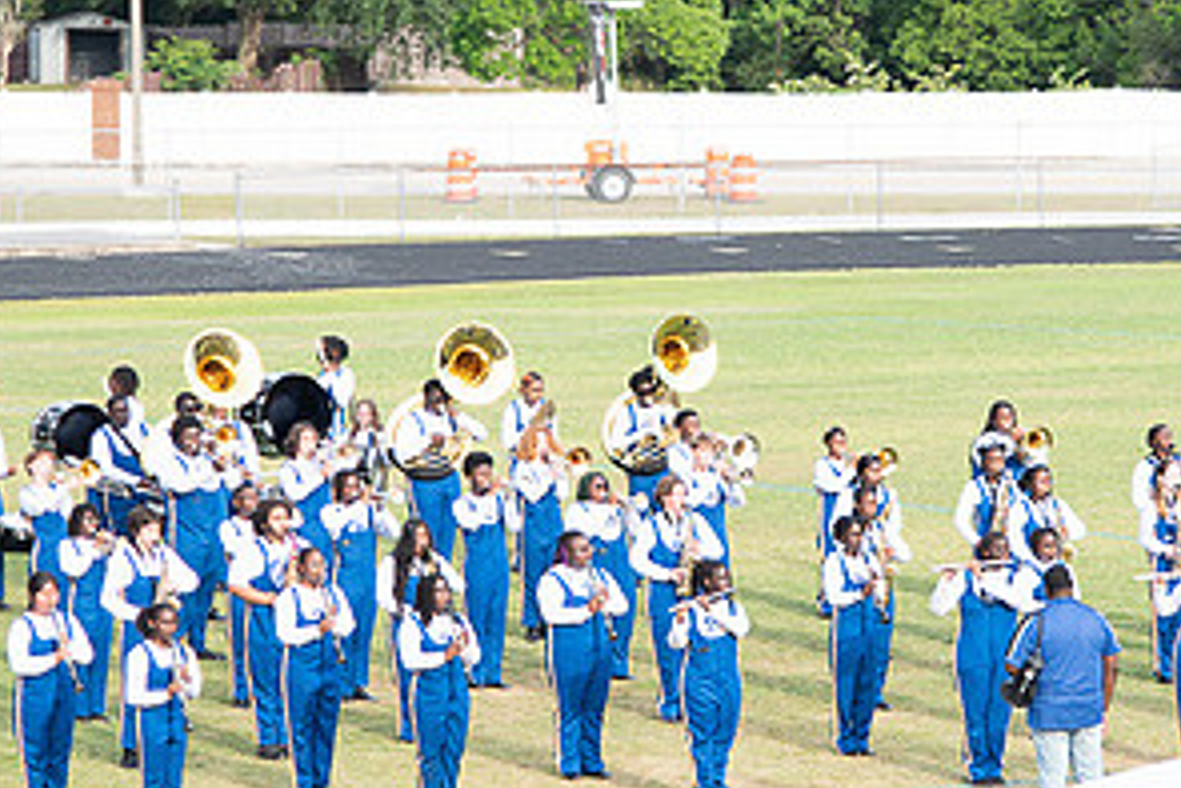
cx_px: 782
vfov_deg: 5.7
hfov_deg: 8.6
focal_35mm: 240
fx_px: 7877
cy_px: 404
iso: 100
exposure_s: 1/200
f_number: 4
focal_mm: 85
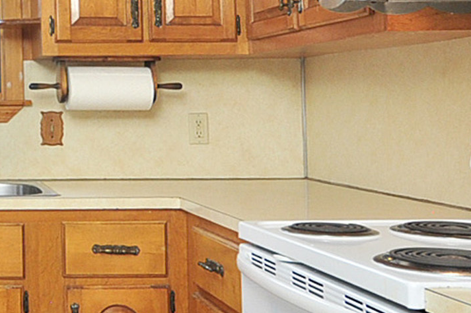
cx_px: -101
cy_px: 52
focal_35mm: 61
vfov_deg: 21.9
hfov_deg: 28.4
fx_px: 797
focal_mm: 10
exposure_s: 1/125
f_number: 4.5
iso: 400
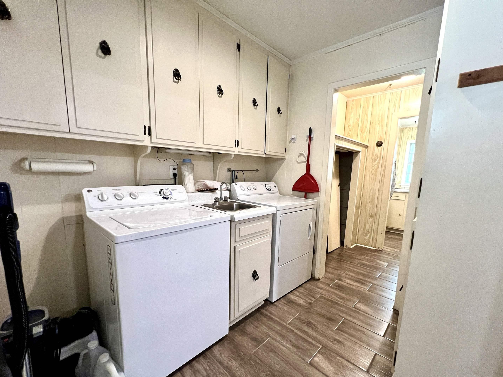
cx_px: 256
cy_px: 203
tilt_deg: -9.0
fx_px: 203
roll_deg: -2.5
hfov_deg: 102.1
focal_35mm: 14
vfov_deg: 85.5
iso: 400
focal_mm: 1.57
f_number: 1.8
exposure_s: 1/60
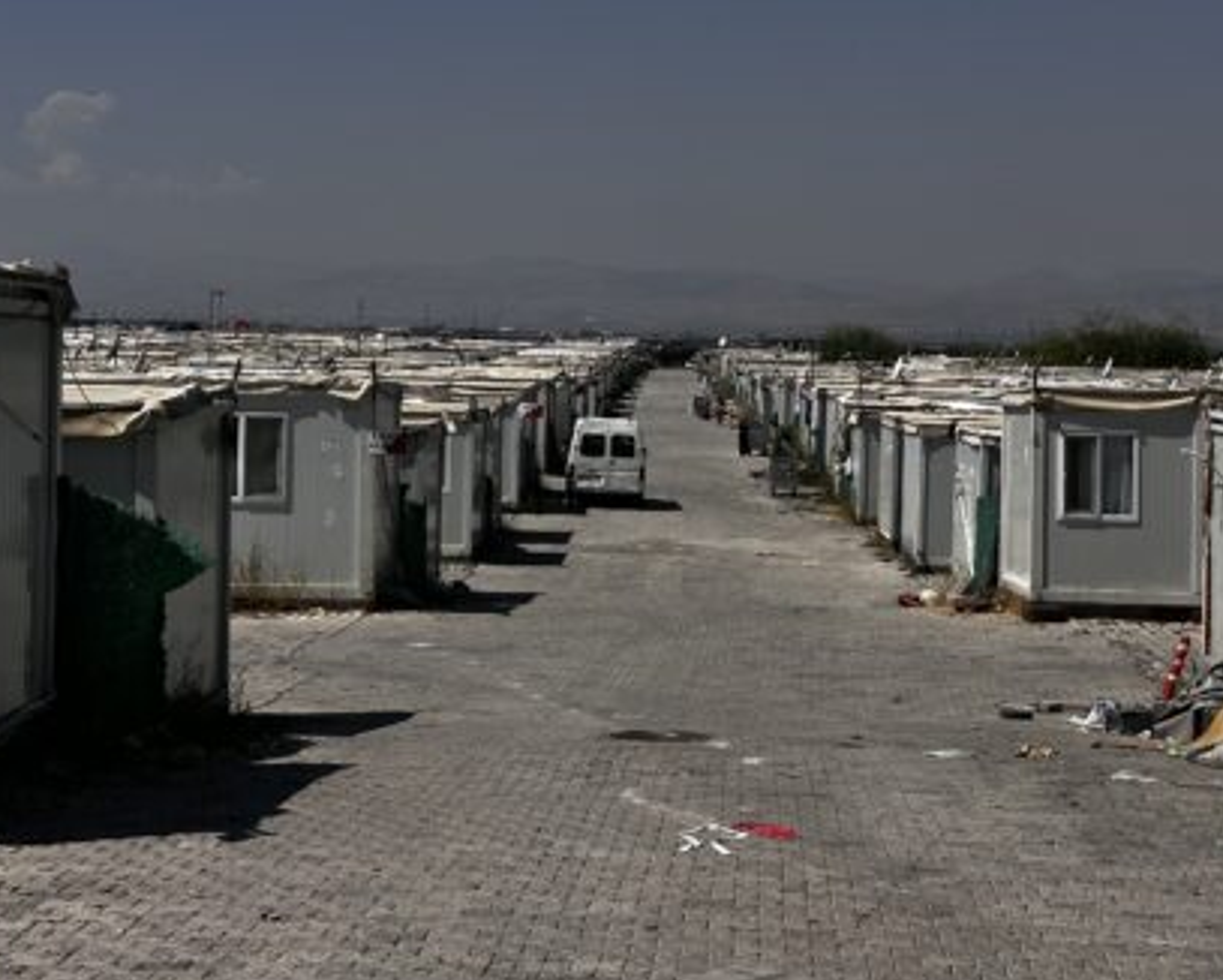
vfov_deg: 22.4
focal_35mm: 68
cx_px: 705
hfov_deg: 27.9
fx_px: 2463
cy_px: 368
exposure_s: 1/8929
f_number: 1.78
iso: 64
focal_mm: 6.86
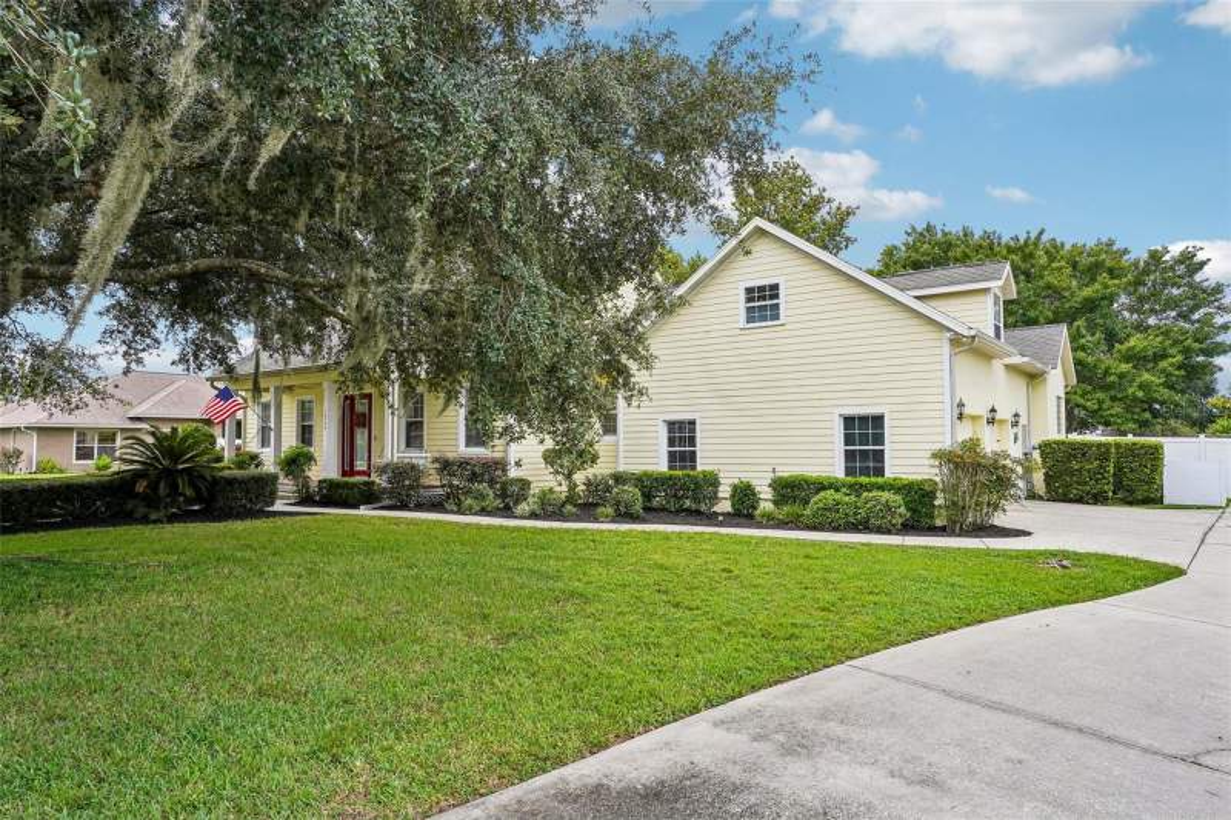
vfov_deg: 55.1
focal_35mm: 23
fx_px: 786
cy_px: 410
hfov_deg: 76.1
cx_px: 616
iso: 160
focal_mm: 23
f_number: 20
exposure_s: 1/30
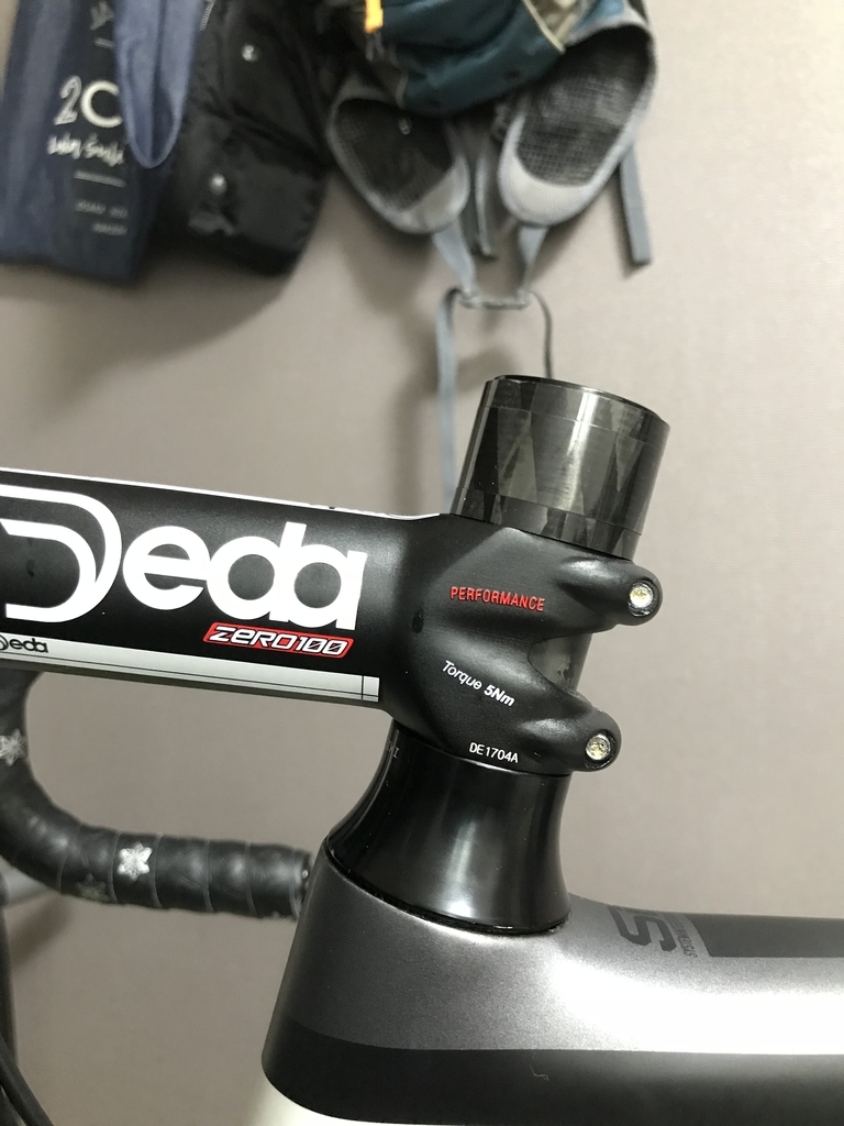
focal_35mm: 28
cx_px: 422
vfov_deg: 63.4
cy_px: 563
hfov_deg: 49.7
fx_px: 910
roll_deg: +1.3
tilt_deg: -0.2
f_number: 1.8
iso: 100
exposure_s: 1/7
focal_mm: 3.99
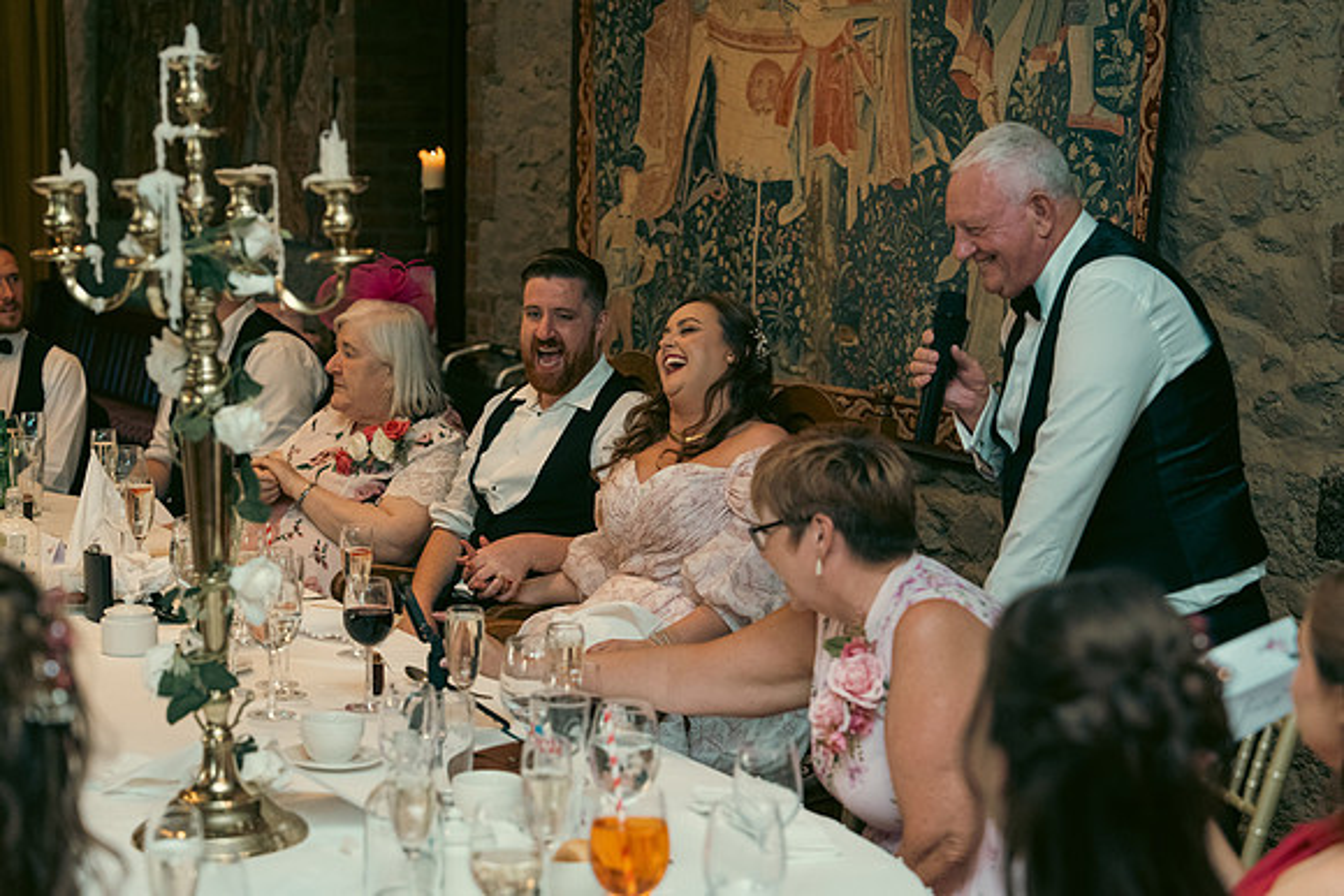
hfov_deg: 28.8
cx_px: 672
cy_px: 448
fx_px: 2614
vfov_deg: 19.5
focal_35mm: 70
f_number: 3.5
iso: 2500
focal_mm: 70
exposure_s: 1/160
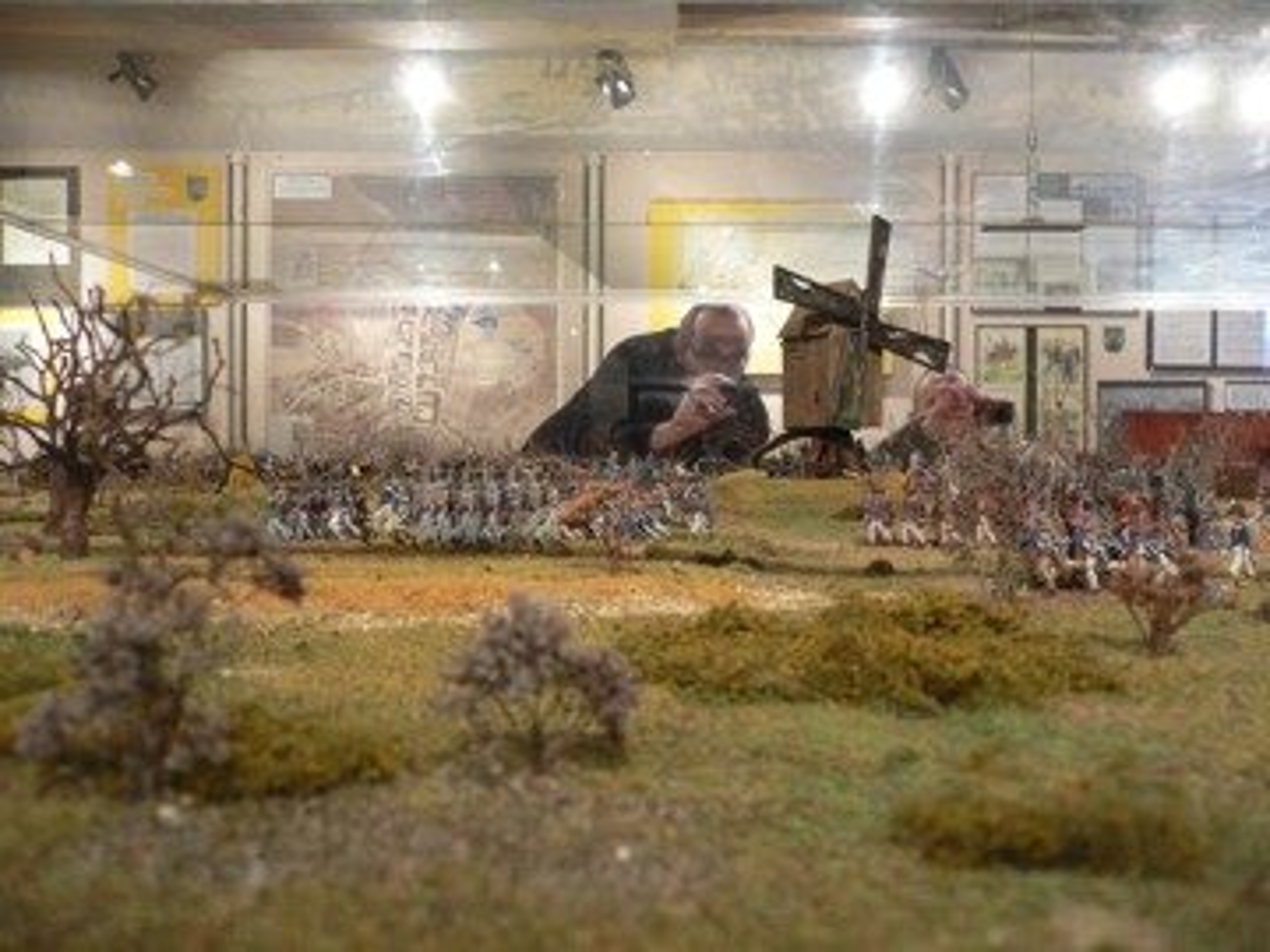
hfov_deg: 52.6
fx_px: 1284
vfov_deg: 40.7
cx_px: 635
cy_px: 476
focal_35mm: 35
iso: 200
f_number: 2.8
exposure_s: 1/8
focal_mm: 5.8
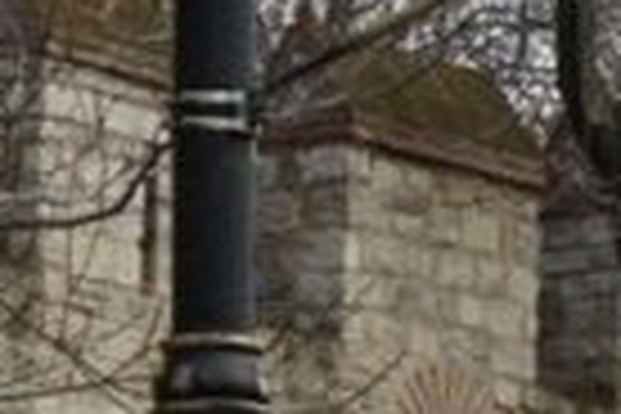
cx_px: 2092
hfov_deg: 5.0
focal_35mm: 387
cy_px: 448
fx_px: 6675
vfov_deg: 3.5
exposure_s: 1/125
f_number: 8
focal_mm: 52
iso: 100
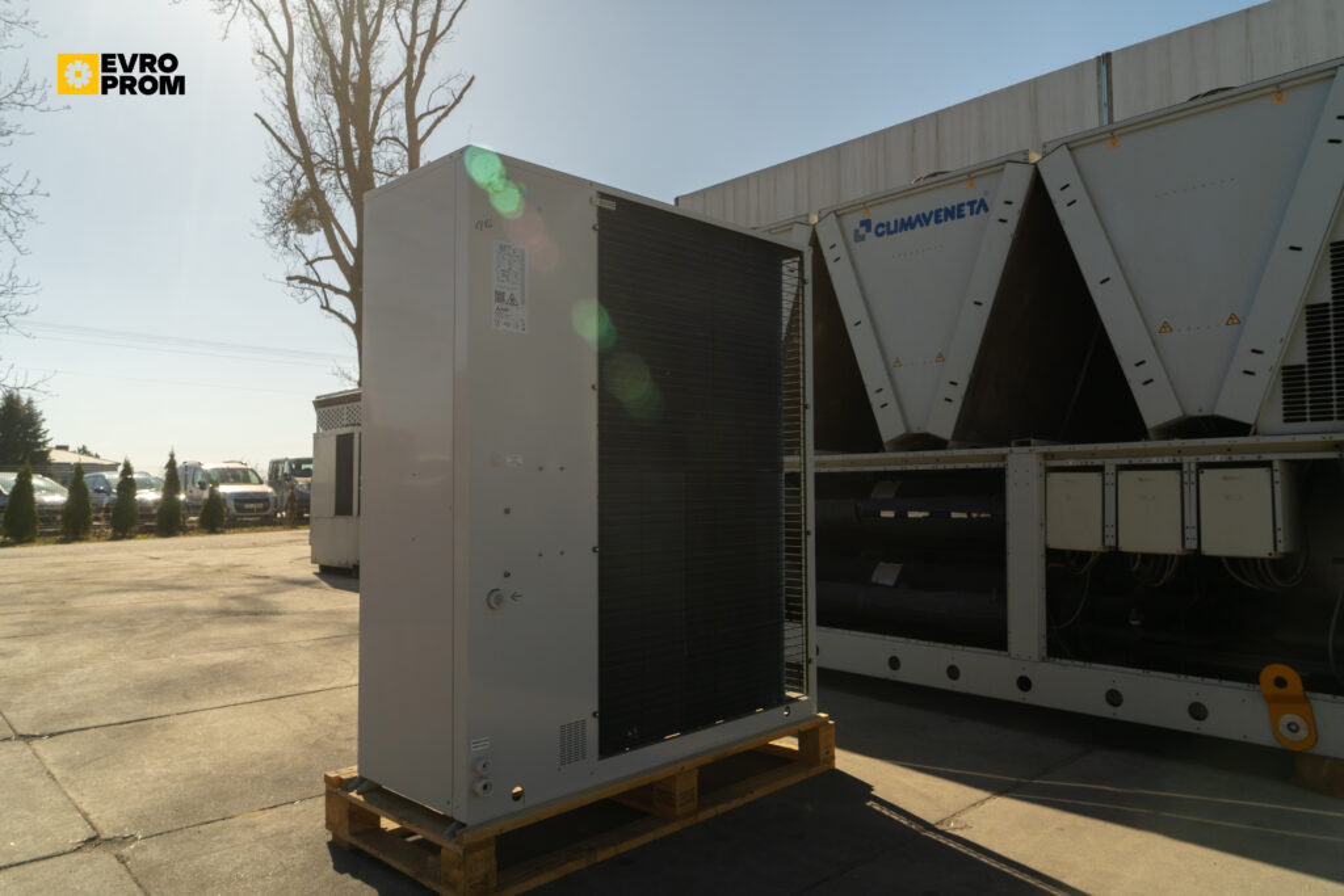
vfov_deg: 53.1
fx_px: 896
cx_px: 672
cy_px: 448
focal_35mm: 24
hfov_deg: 73.7
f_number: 10
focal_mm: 24
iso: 250
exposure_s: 1/160
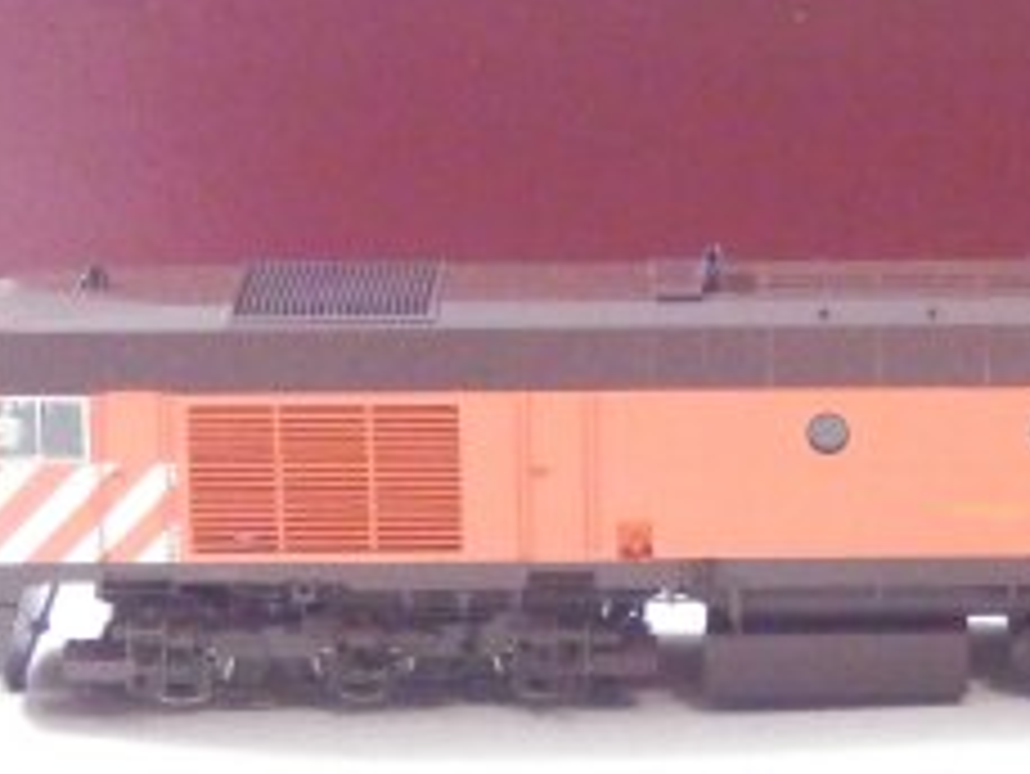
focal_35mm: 173
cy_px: 135
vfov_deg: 8.6
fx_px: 5150
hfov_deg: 11.3
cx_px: 972
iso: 3200
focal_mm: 11.9
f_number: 4.4
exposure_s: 1/125
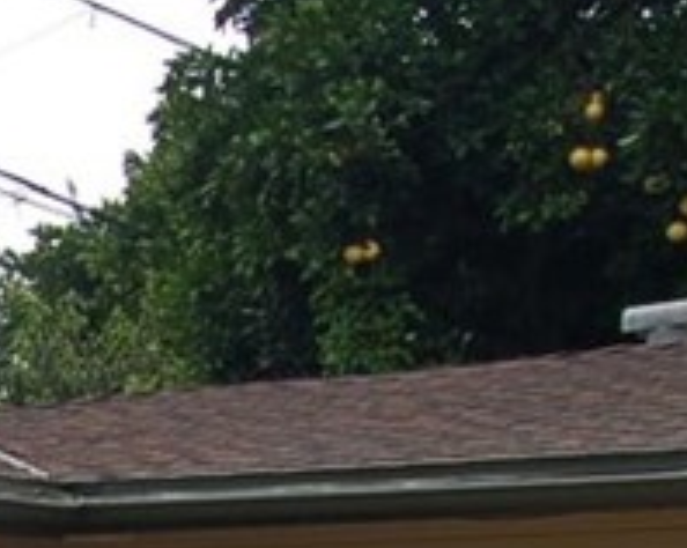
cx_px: -770
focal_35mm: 131
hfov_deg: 12.6
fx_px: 2661
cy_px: 916
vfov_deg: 11.1
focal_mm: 18
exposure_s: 1/160
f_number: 6.3
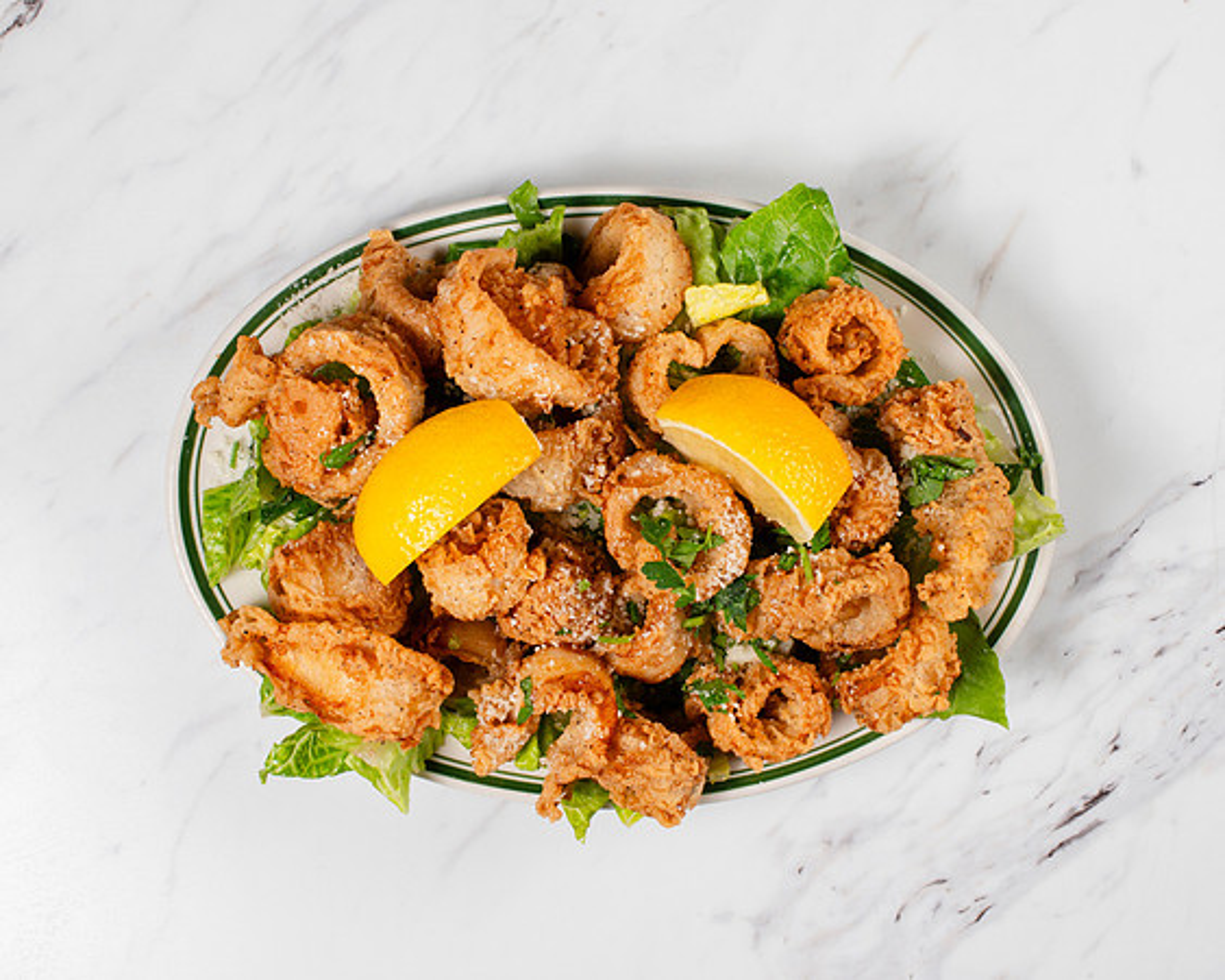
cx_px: 598
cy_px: 540
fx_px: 2346
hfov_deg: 29.3
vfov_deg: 23.6
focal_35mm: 65
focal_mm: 50
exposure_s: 1/250
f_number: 13
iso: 200
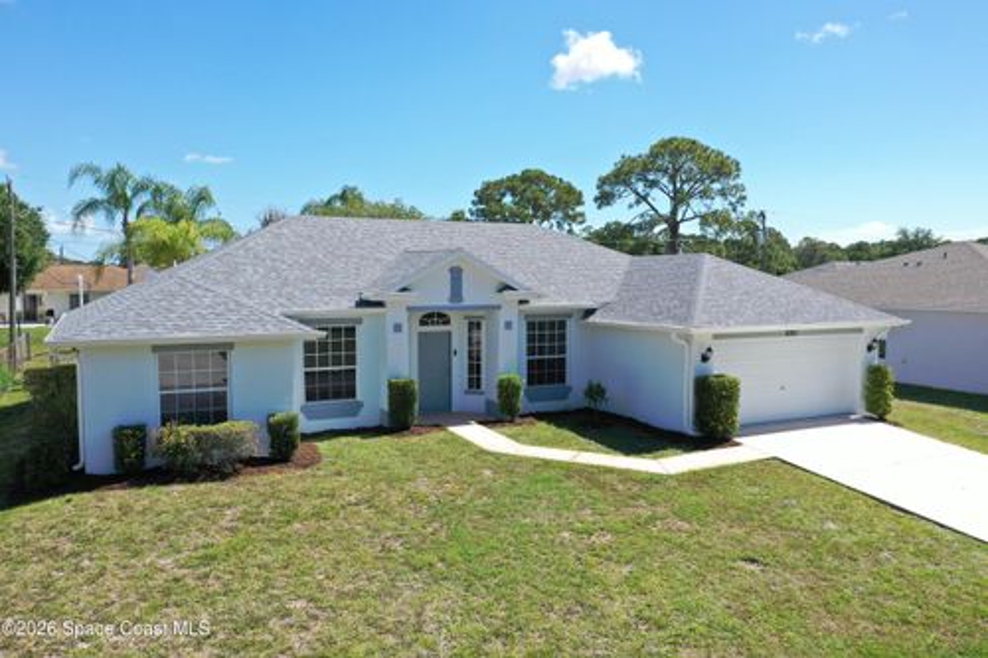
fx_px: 768
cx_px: 494
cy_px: 329
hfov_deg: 65.5
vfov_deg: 46.4
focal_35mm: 28
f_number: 5.6
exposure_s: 1/320
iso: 100
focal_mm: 10.26
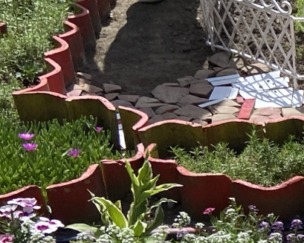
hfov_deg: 12.9
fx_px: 1115
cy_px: 279
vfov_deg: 12.2
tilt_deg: -31.6
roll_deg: -5.4
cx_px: 662
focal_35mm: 124
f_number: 1.8
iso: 32
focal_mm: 4.25
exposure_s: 1/3300
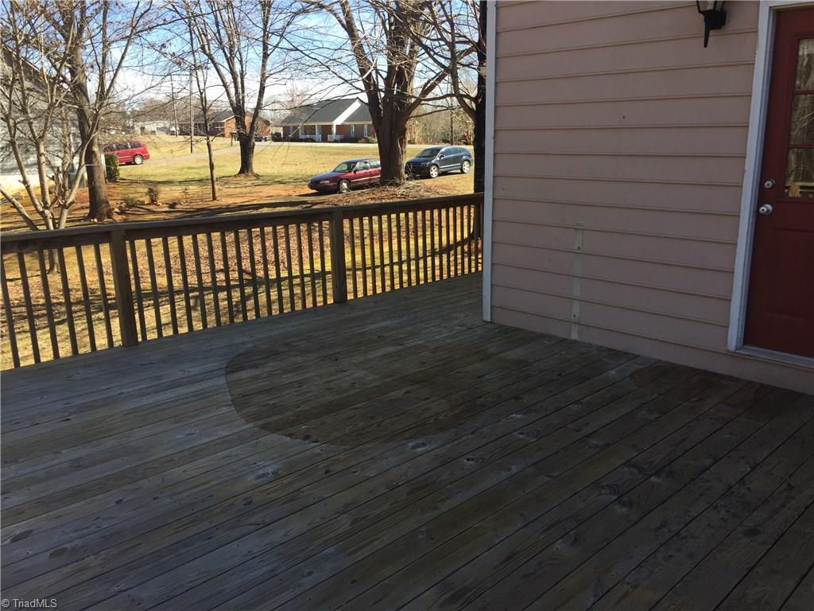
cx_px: 407
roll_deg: -0.7
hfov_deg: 61.7
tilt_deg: -11.1
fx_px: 682
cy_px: 306
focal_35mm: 29
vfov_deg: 48.2
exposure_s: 1/565
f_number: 2.2
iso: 32
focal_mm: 4.15
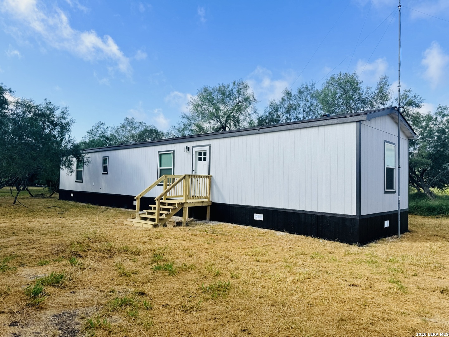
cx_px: 224
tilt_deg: +3.1
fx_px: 311
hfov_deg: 71.6
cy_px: 168
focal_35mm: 24
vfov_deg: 56.8
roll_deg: -1.6
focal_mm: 6.76
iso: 80
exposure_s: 1/3279
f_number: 1.78
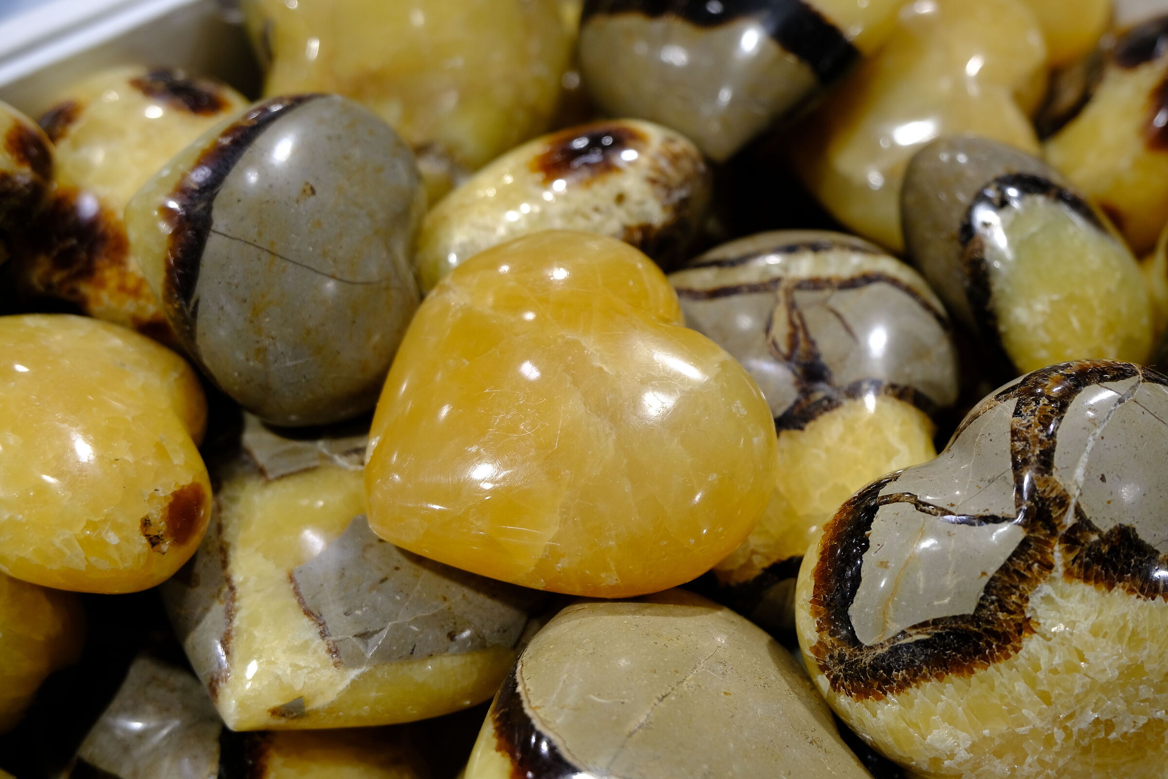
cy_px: 390
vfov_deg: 30.5
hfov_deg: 44.5
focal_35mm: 44
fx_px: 1427
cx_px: 584
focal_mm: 29.6
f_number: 4.5
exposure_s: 1/80
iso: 500
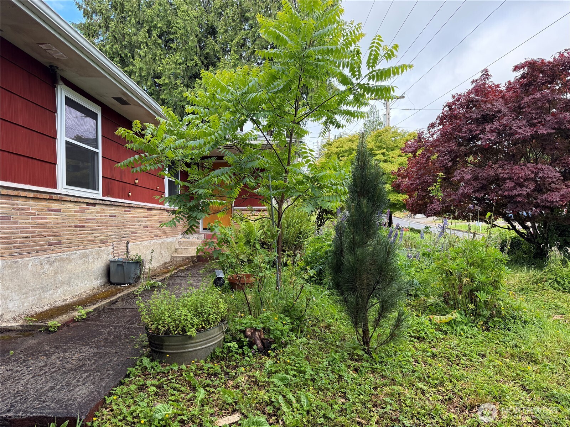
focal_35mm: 24
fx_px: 395
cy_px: 214
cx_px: 285
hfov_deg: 71.6
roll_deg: +1.5
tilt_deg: +0.5
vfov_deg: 56.8
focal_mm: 6.76
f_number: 1.78
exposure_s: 1/888
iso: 100
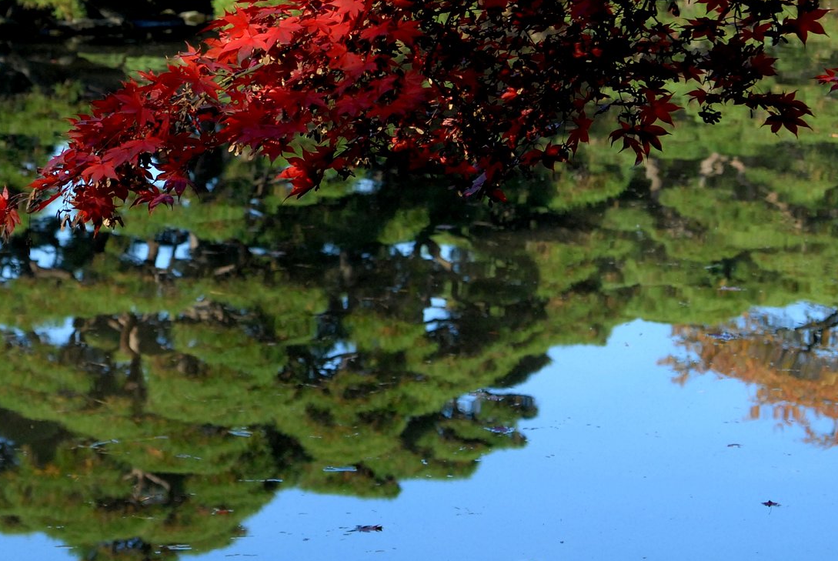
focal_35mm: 141
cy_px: 110
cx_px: 105
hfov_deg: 14.4
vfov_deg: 9.7
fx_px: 3286
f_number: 4
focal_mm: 50
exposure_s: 1/1000
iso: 500
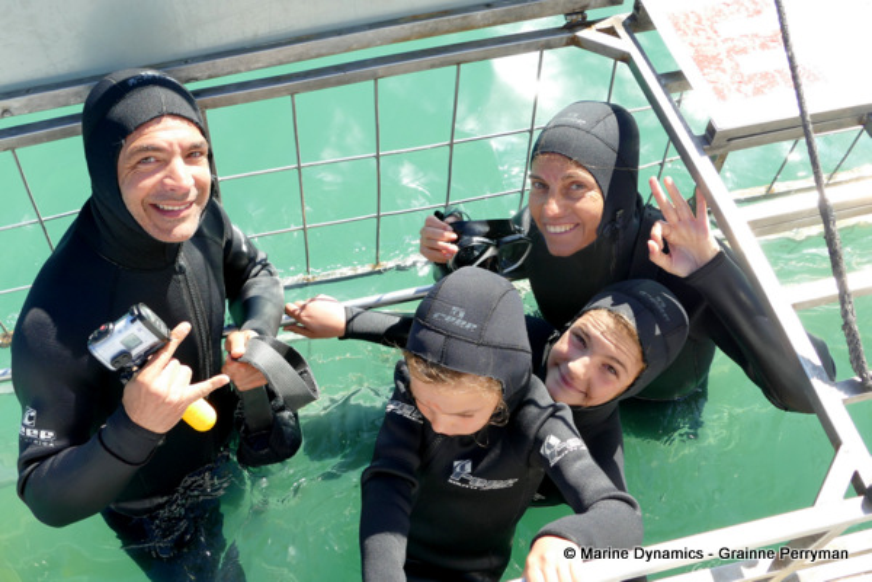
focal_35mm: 31
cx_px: 436
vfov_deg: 42.3
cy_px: 291
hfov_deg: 60.3
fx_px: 751
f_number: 3
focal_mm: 11.35
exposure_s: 1/500
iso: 125
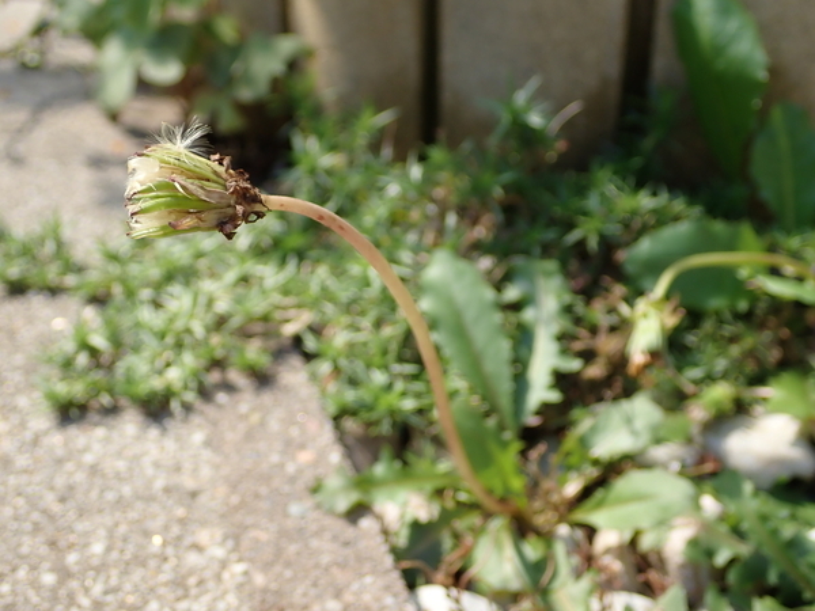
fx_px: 1083
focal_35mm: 46
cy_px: 306
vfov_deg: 31.5
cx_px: 408
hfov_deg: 41.2
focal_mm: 8.41
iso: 100
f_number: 3.1
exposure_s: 1/200
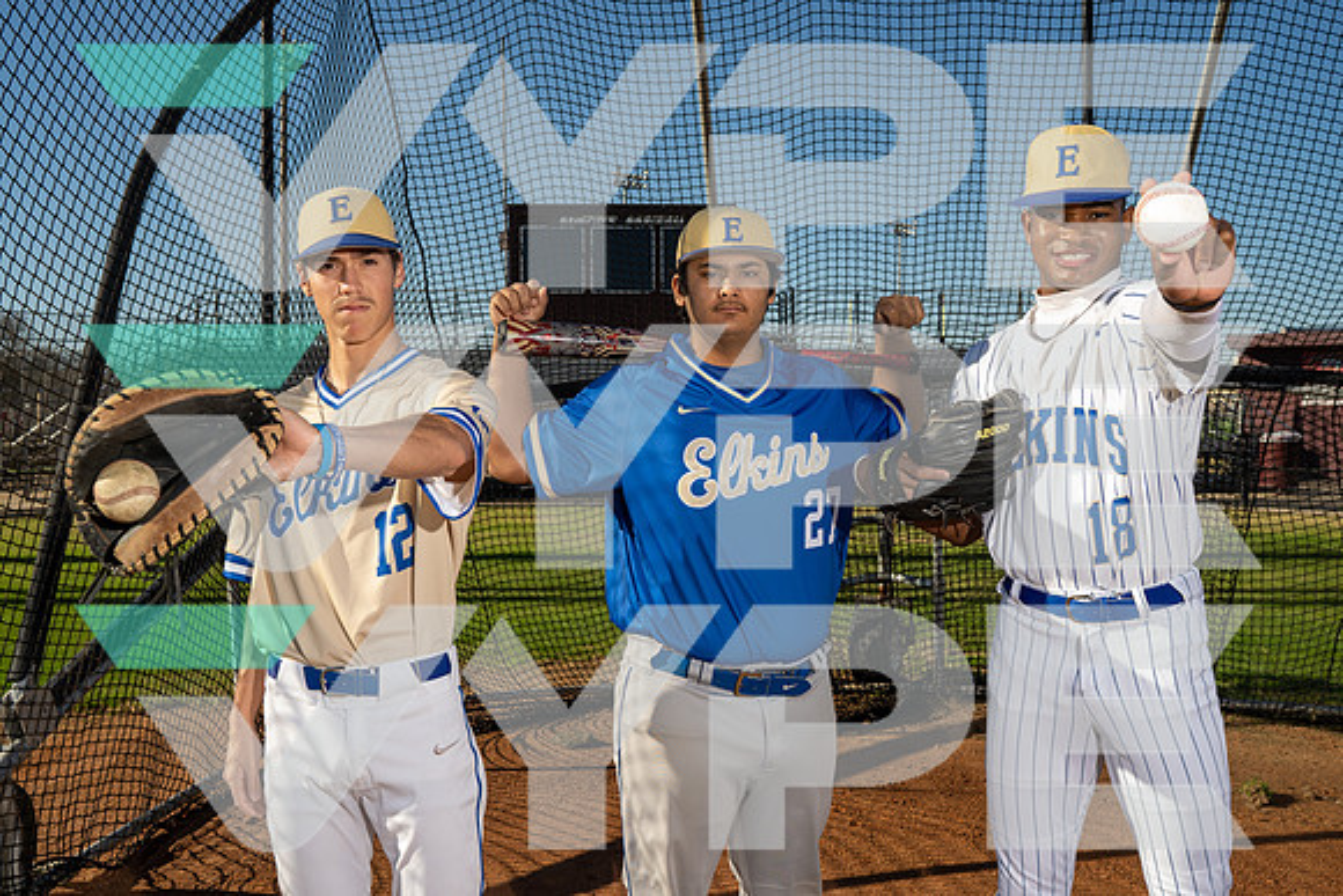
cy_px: 448
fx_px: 1306
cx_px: 672
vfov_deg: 37.9
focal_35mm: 35
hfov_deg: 54.4
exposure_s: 1/250
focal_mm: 35
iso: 64
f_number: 7.1
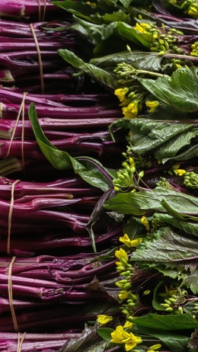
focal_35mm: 68
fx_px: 634
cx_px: 225
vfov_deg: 30.7
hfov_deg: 17.1
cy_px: 246
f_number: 1.9
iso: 100
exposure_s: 1/100
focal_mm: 5.52
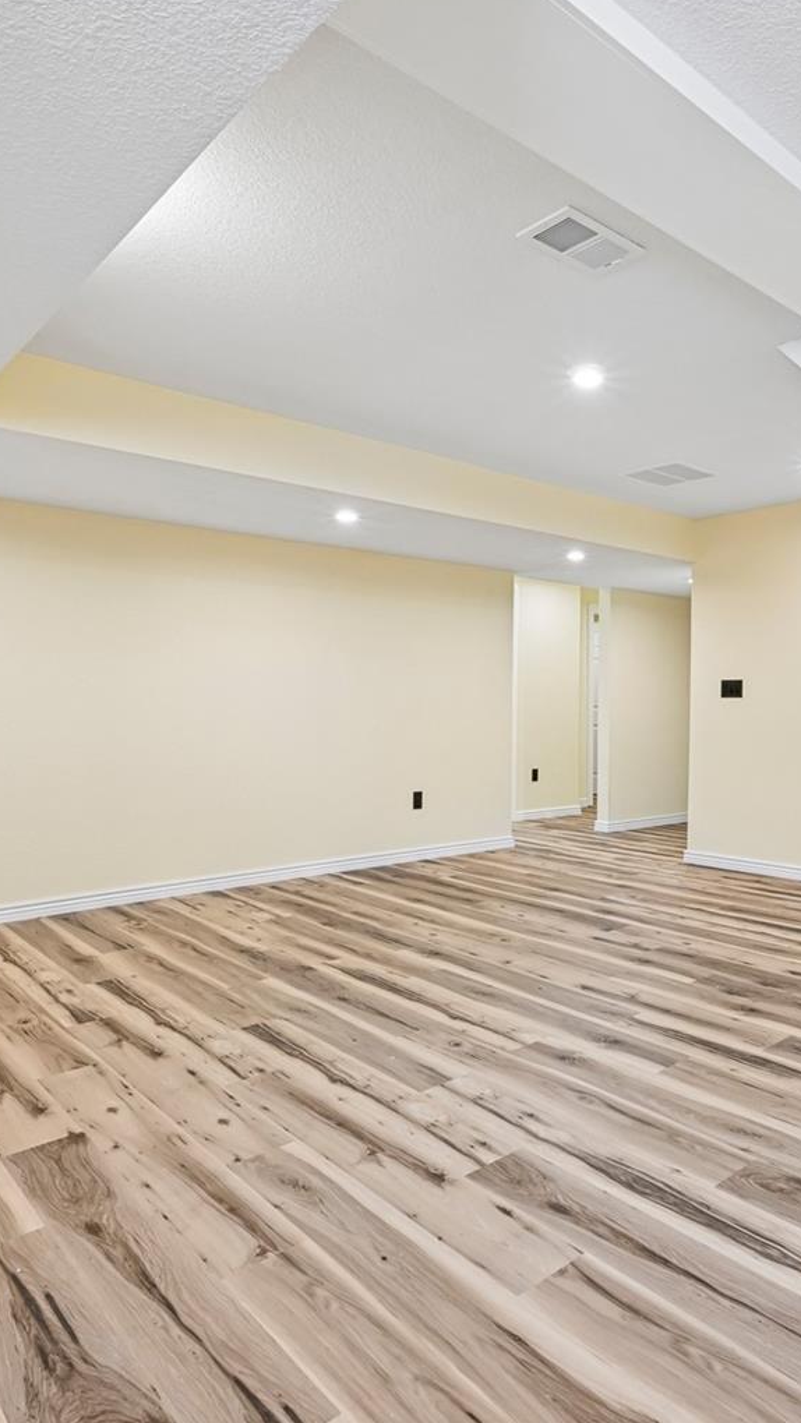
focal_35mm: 23
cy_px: 682
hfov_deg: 48.3
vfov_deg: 78.6
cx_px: 562
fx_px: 868
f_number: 10
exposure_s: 1/13
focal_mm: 14
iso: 400
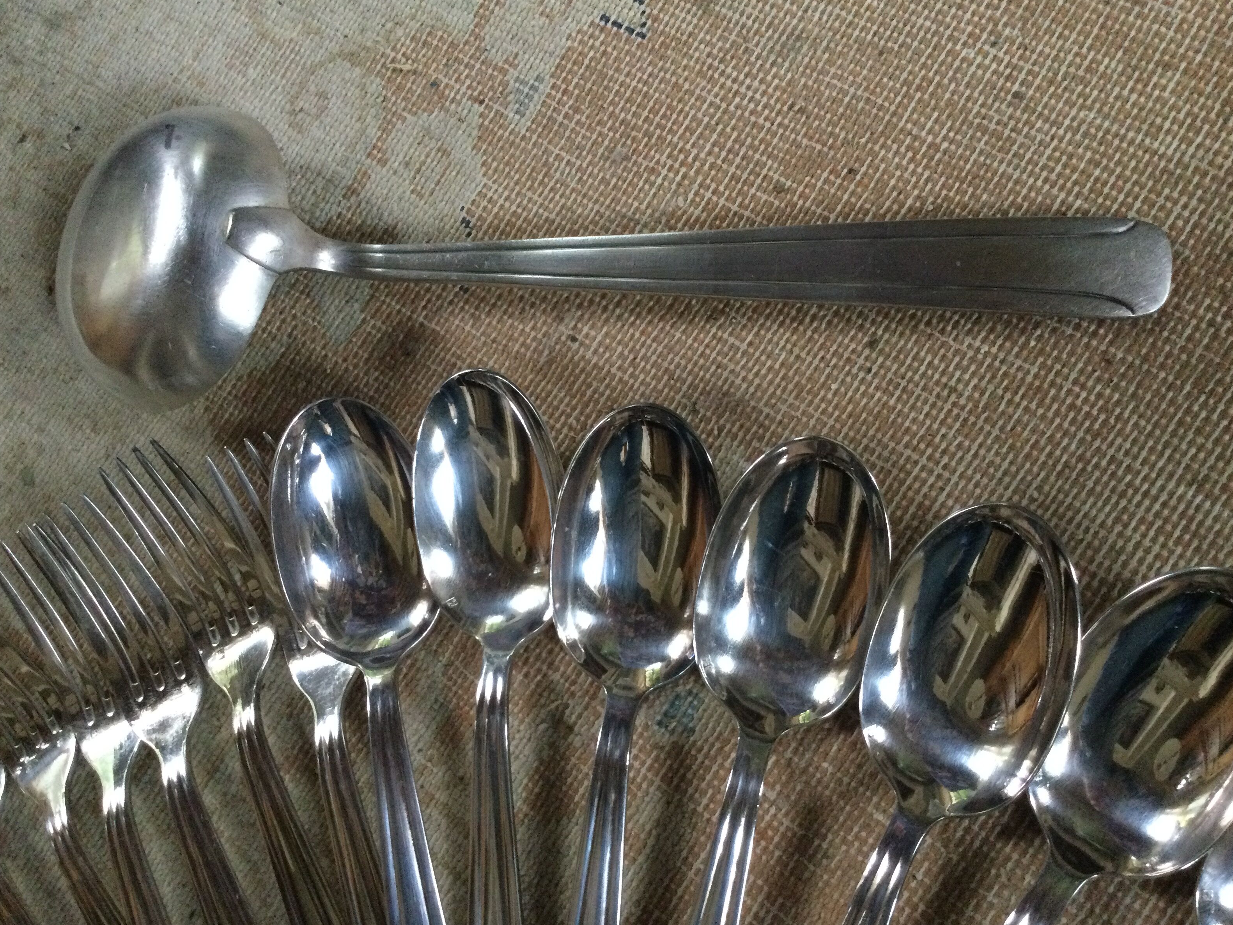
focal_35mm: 32
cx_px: 621
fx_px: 1140
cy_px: 461
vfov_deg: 44.2
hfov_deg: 56.8
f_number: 2.4
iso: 200
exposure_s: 1/25
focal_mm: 3.3
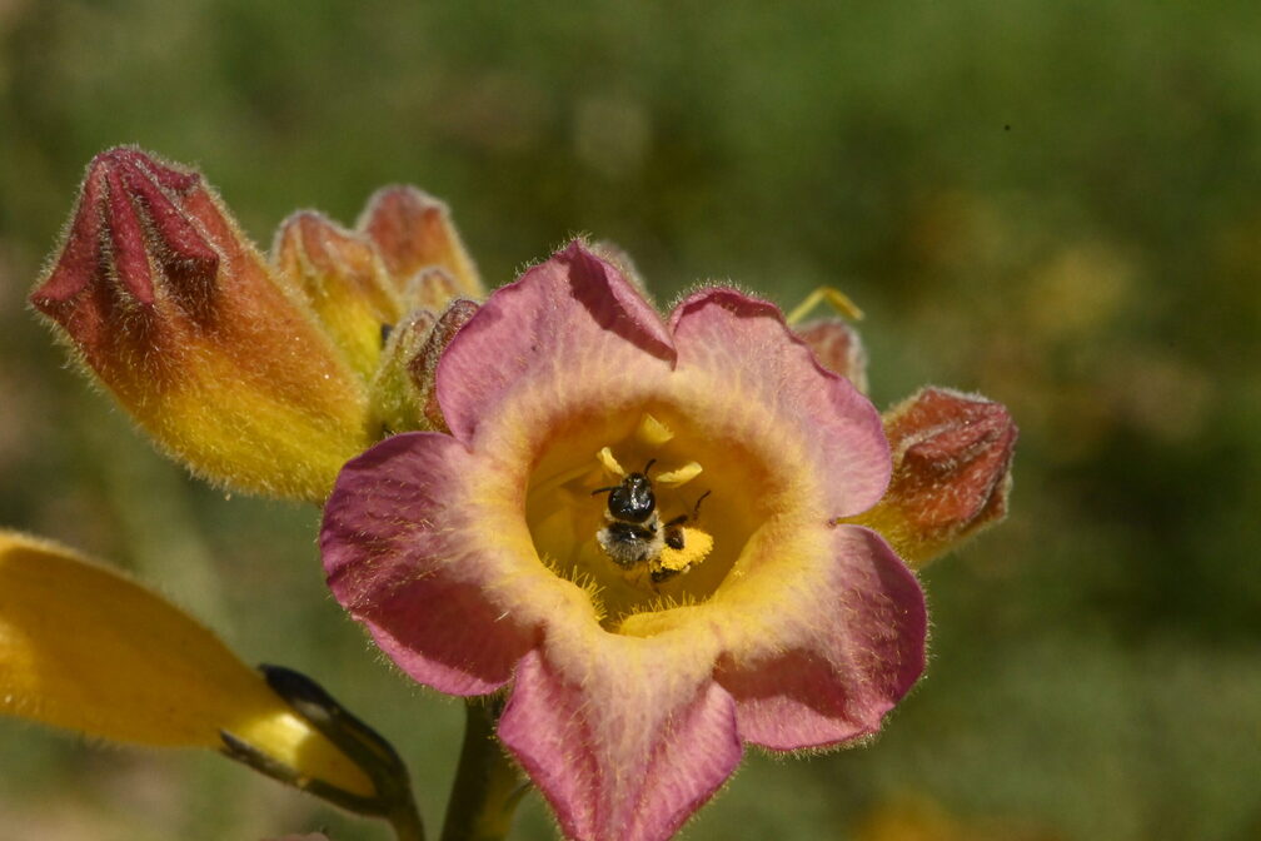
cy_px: 420
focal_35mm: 158
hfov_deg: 13.0
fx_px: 5516
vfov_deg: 8.7
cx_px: 630
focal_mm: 105
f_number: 36
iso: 3600
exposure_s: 1/2000
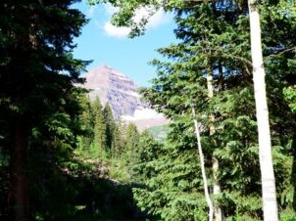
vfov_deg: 23.9
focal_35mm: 61
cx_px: 137
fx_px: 521
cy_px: 85
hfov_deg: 31.7
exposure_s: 1/100
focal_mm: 20
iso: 200
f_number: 11
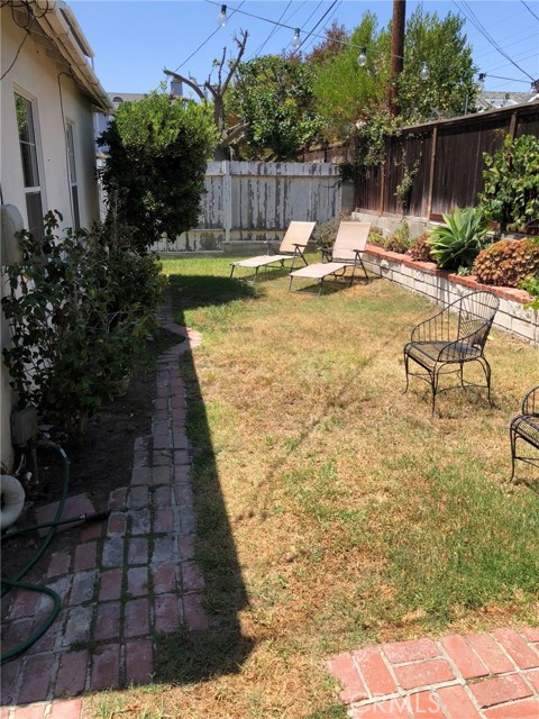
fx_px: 581
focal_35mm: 28
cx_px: 270
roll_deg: -0.7
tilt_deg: -15.9
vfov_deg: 63.4
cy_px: 360
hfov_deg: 49.7
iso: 20
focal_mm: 4
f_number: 1.8
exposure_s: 1/1171
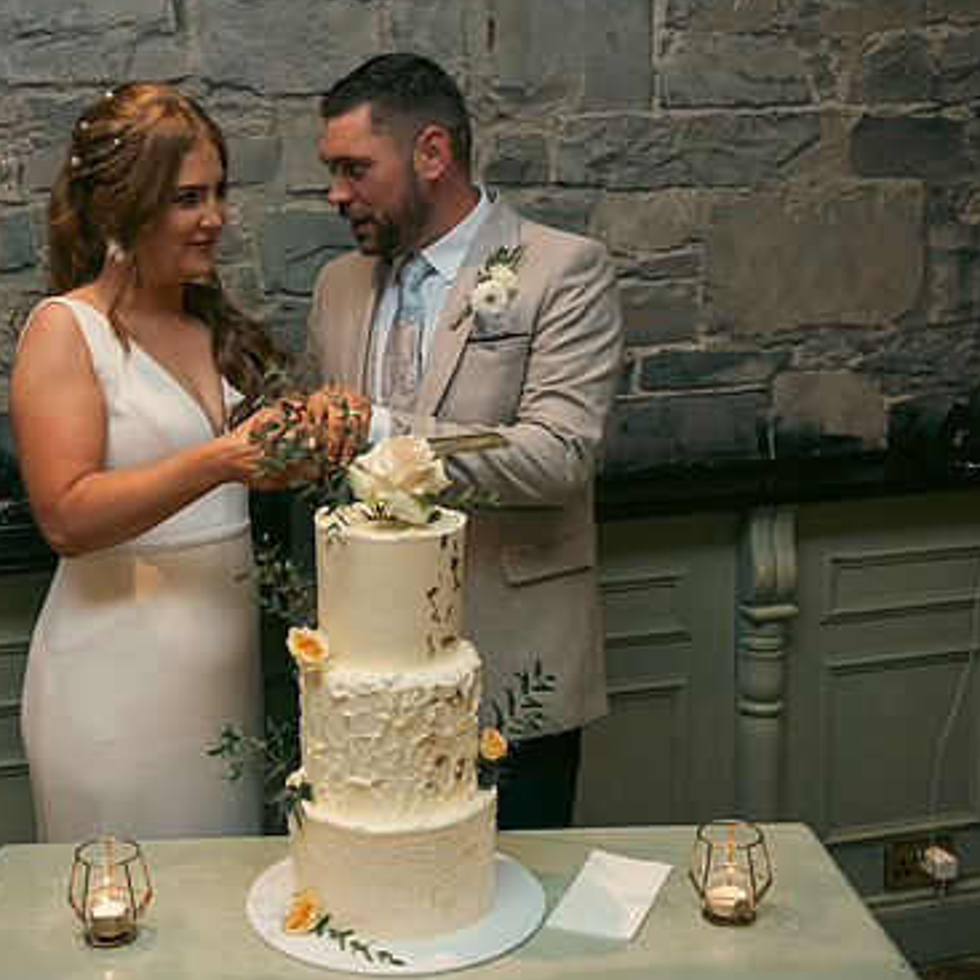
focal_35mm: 51
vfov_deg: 33.4
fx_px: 1634
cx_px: 334
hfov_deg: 33.1
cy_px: 485
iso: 800
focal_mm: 38
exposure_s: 1/160
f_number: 3.5
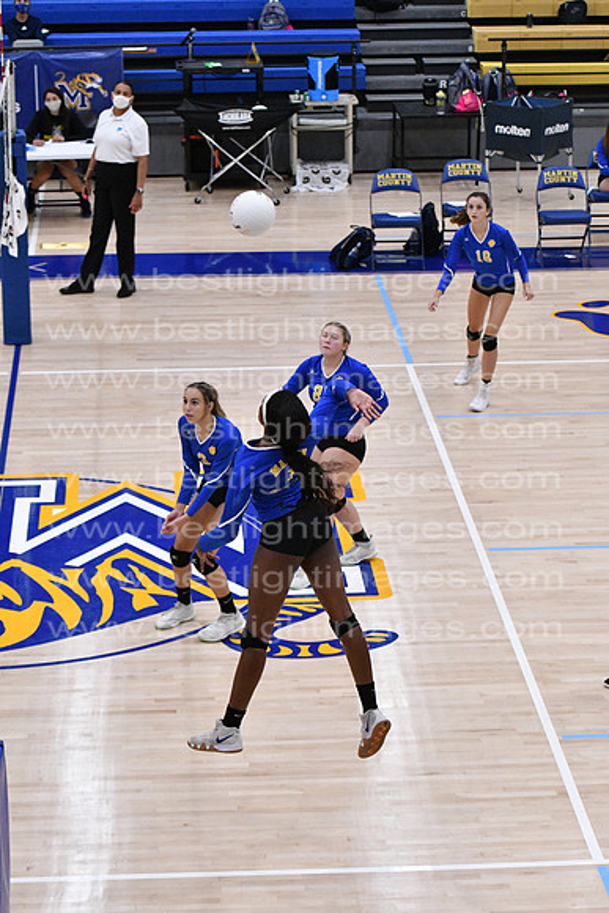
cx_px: 304
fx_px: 2663
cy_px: 456
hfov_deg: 13.0
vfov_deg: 19.5
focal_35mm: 105
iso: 6400
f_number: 3.2
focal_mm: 70
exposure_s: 1/1250
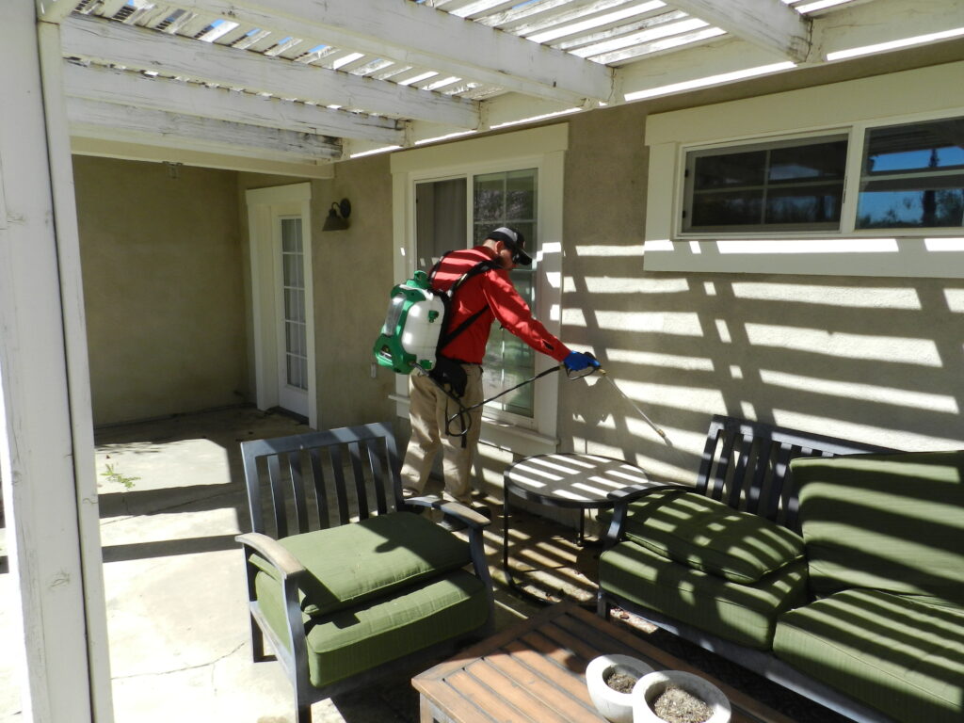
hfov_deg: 73.9
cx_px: 482
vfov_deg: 58.9
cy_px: 362
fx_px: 641
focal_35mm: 23
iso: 160
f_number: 4
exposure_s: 1/800
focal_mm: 4
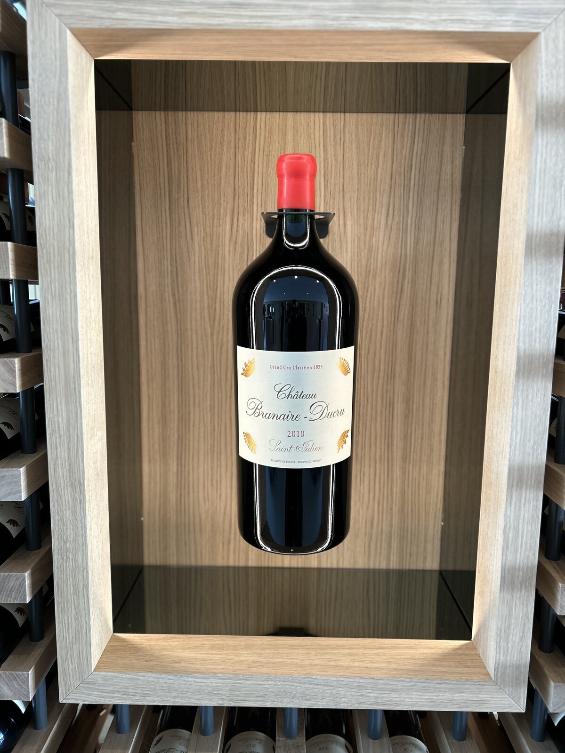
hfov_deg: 53.1
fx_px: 566
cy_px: 376
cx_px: 282
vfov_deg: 67.3
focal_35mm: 26
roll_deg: -1.0
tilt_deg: -8.0
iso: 160
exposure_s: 1/59
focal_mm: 5.7
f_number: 1.5
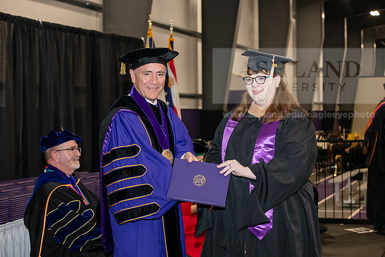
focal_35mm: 70
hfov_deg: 28.8
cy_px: 128
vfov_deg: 19.5
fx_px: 749
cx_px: 192
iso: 2500
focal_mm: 70
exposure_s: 1/200
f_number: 5.6
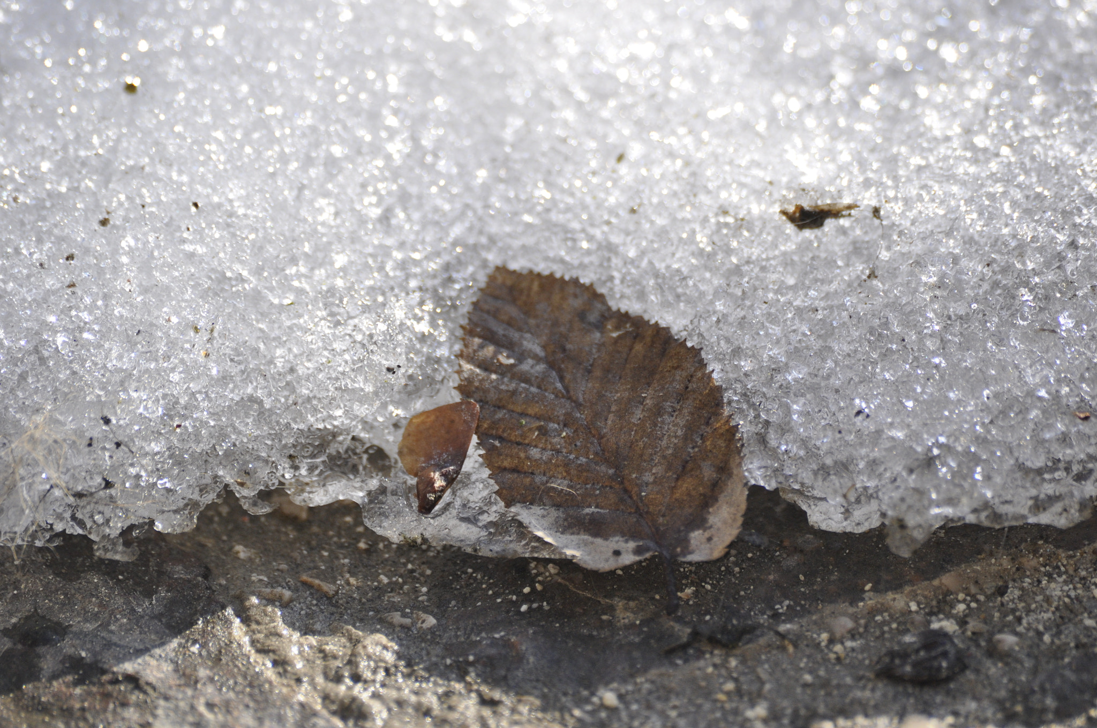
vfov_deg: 3.0
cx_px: 548
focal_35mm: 450
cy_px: 364
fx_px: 13695
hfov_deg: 4.6
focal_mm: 300
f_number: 5.6
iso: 560
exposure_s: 1/1000
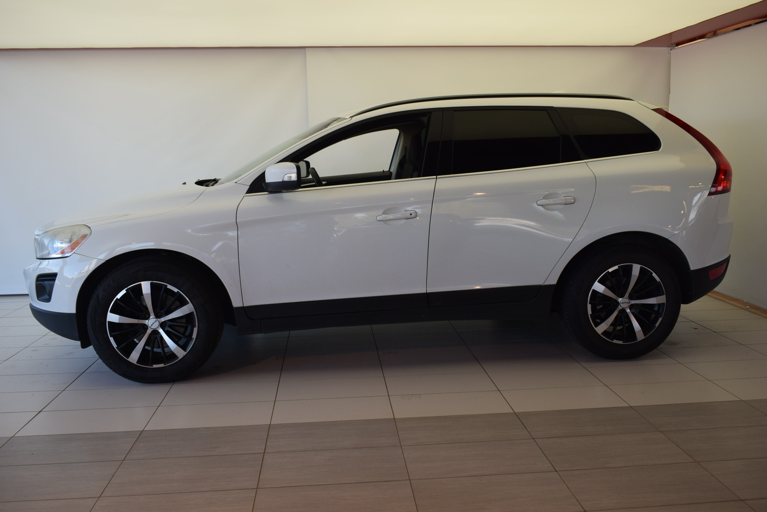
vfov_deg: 43.7
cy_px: 256
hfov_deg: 61.9
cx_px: 384
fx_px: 640
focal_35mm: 30
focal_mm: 20
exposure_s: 1/160
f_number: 6.3
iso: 400
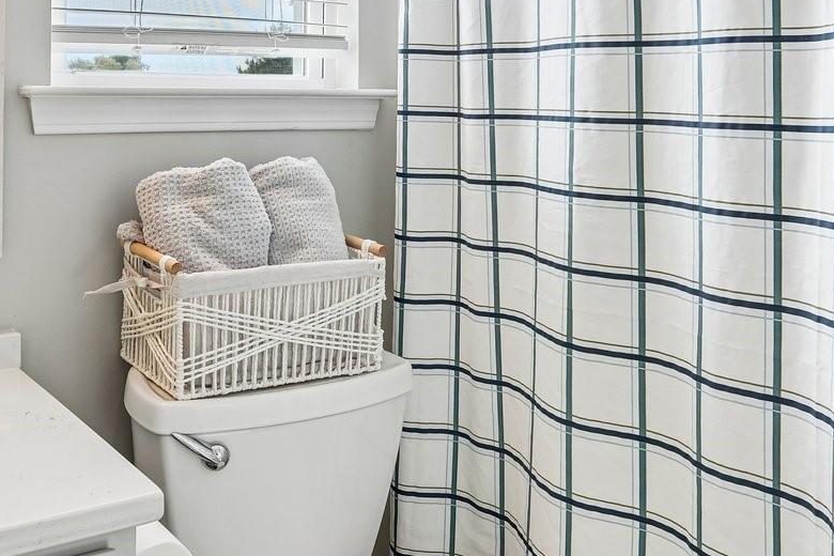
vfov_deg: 30.8
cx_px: 275
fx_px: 973
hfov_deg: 45.7
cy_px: 87
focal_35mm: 42
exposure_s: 1/30
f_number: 8
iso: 200
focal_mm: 16
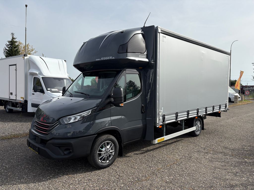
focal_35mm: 26
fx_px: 191
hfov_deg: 67.3
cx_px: 127
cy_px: 95
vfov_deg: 53.1
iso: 50
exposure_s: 1/4608
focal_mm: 5.96
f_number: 1.6
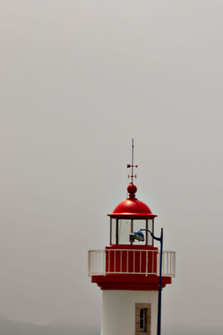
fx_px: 3447
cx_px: 381
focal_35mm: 371
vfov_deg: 5.4
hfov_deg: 3.7
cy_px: 727
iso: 100
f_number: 9
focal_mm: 50.5
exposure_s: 1/250
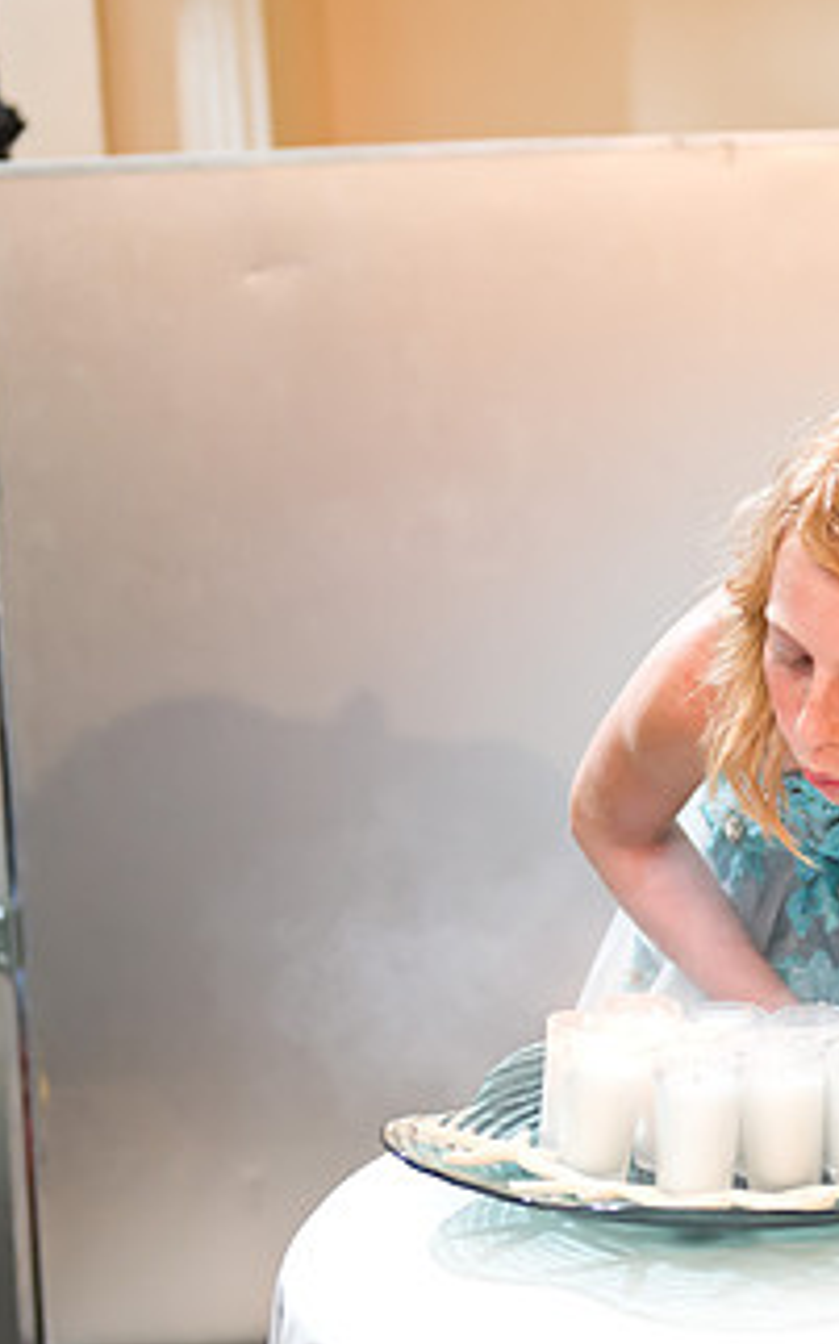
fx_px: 3698
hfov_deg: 12.7
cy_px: 689
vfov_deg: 20.6
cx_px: 893
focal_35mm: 101
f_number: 3.2
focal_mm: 55
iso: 1600
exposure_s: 1/125
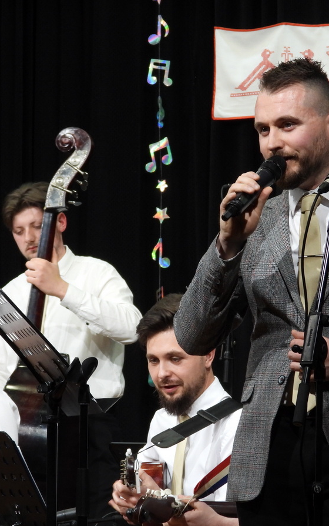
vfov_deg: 10.2
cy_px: 263
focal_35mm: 206
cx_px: 175
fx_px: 2953
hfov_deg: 6.4
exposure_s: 1/40
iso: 400
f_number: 4
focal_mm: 26.1
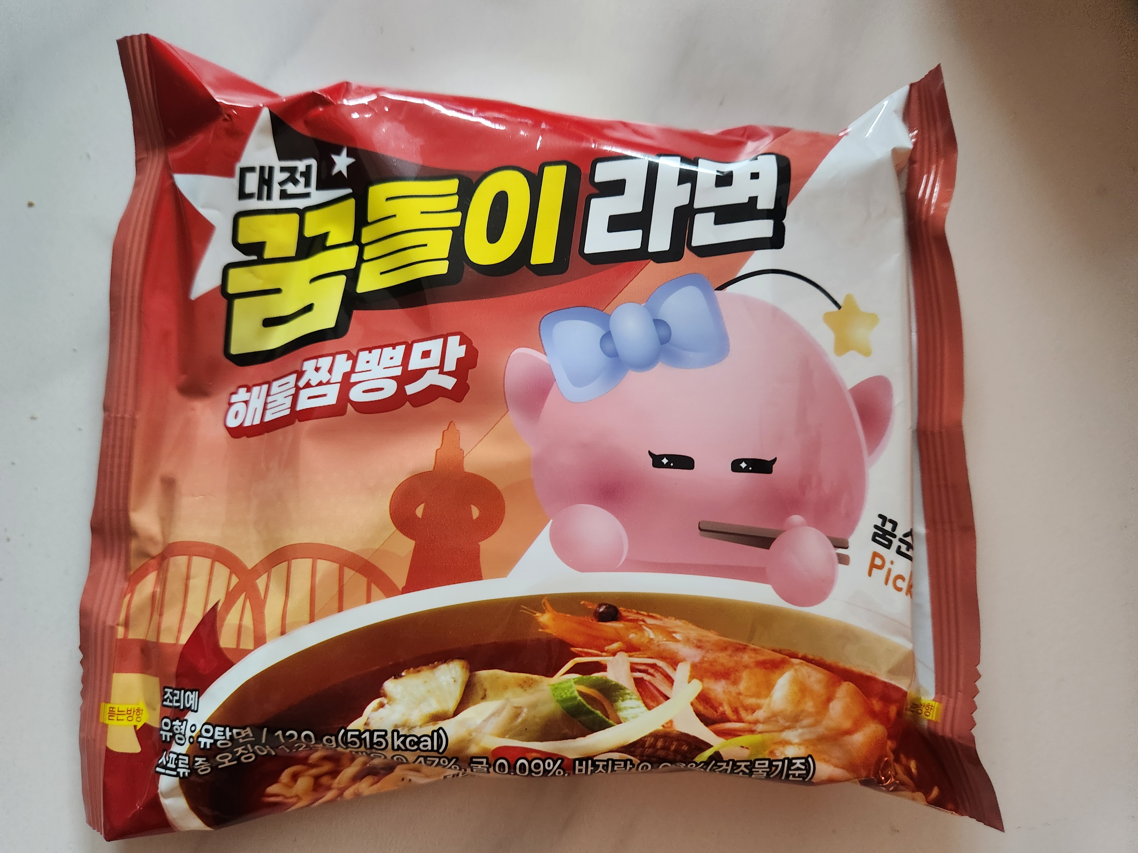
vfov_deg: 58.9
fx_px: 756
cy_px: 426
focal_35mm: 23
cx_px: 569
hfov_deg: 73.9
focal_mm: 5.4
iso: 640
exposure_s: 1/60
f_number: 1.8
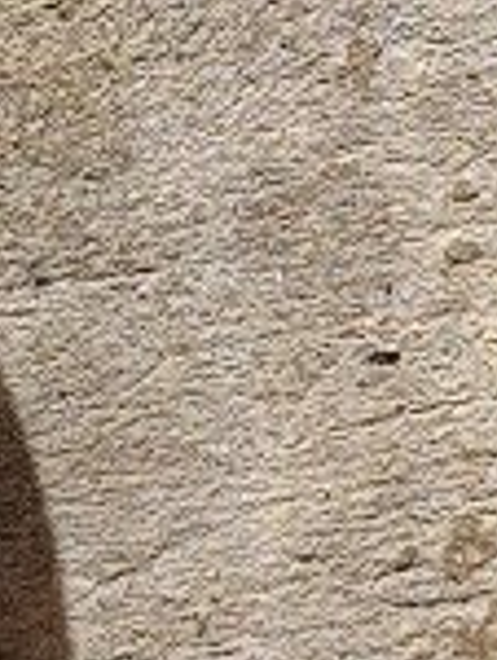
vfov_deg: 8.2
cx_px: 352
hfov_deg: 6.2
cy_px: -110
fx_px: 4581
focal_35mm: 240
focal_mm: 5.25
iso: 100
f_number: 1.75
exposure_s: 1/423
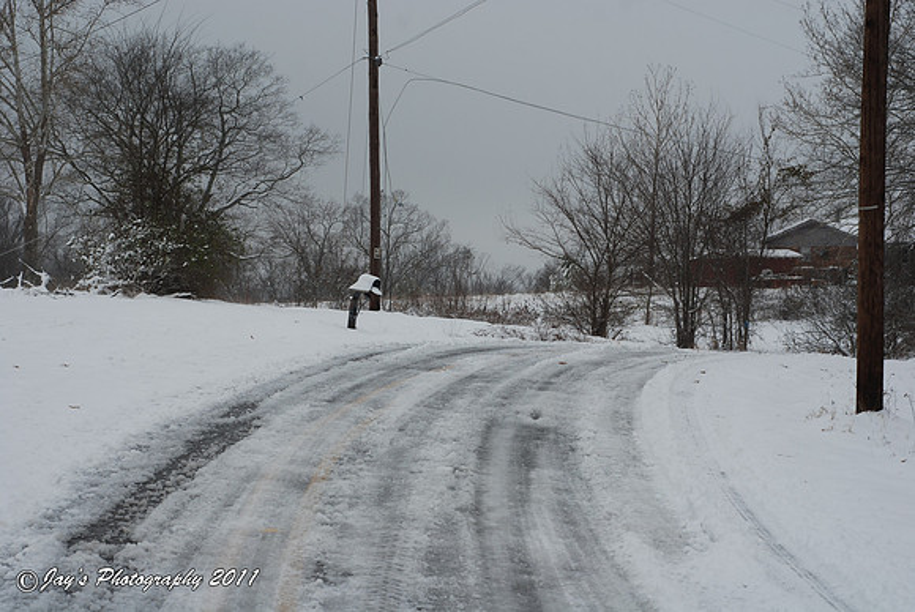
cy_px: 306
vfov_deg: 18.2
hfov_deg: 27.0
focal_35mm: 75
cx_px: 458
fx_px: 1908
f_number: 7.1
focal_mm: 50
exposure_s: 1/200
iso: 100
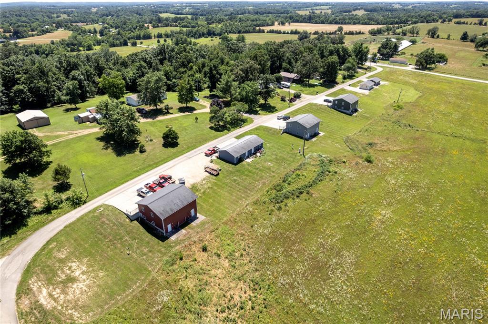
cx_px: 244
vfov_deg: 57.1
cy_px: 162
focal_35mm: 22
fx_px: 298
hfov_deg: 78.6
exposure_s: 1/250
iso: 100
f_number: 2.8
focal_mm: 8.38
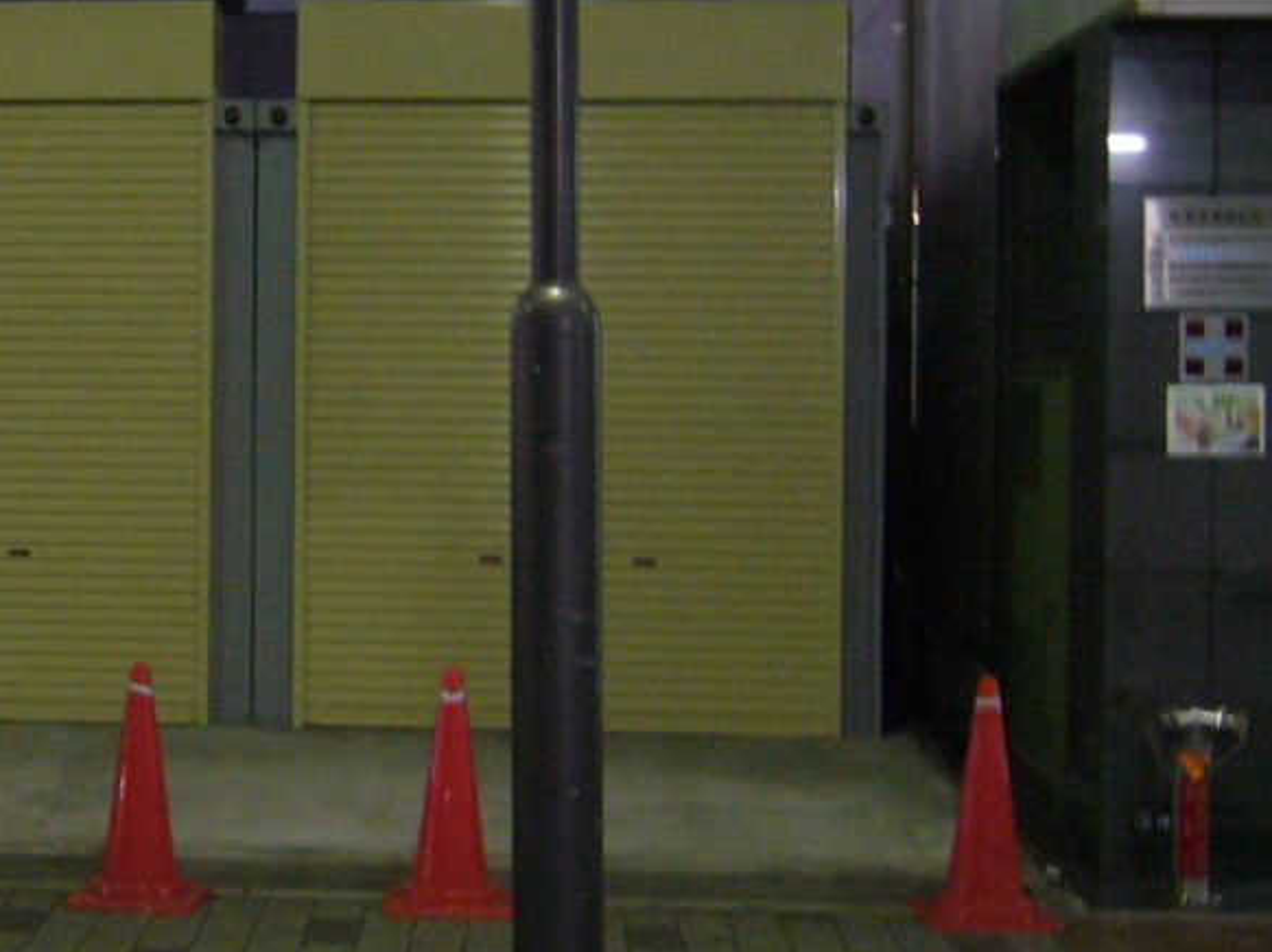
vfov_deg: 19.1
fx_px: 2828
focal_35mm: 77
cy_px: 330
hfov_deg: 24.8
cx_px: 208
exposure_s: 1/8
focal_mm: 5.8
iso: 200
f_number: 2.8
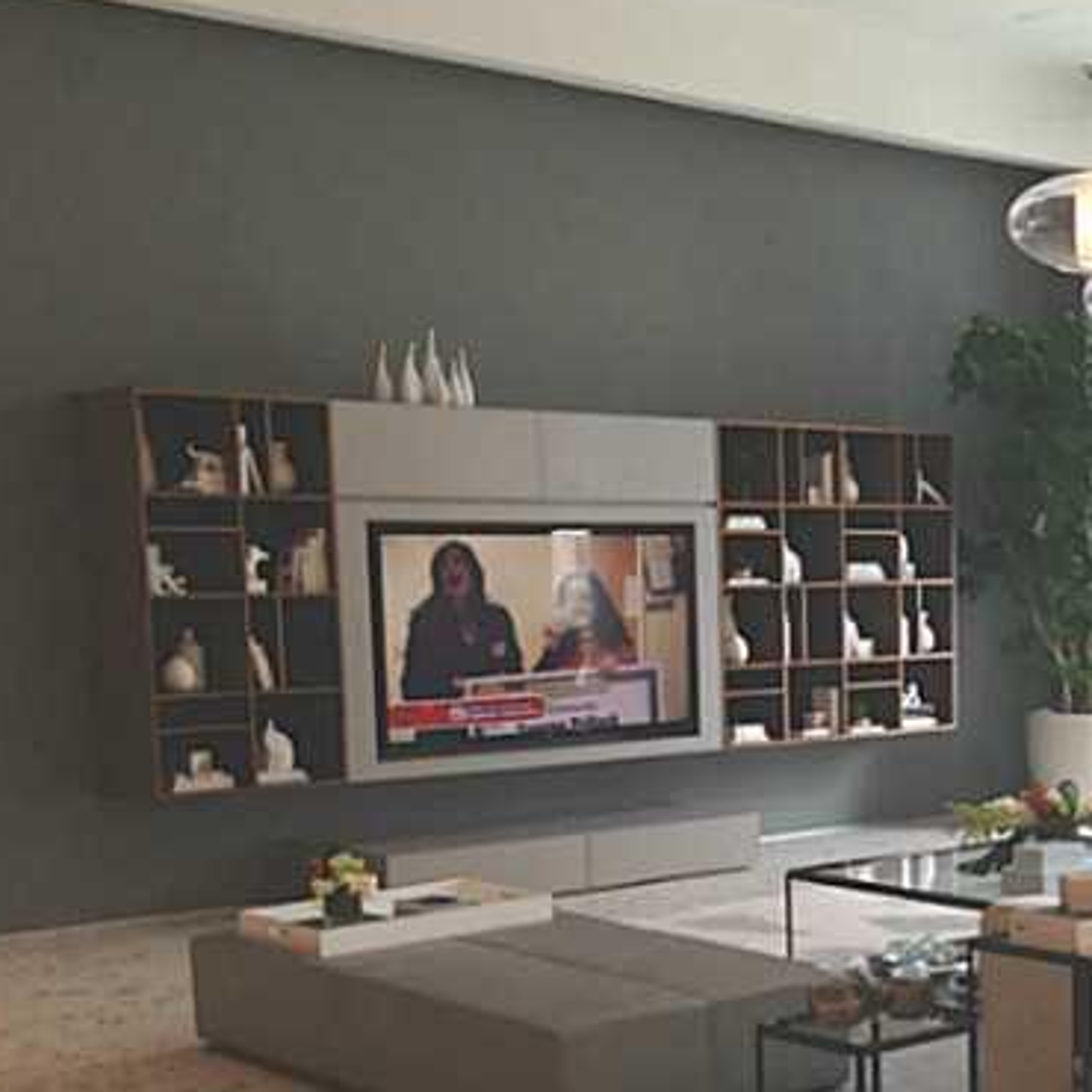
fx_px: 2248
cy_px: 800
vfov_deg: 27.0
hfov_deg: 25.9
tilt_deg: -7.1
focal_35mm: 63
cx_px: 1095
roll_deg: -0.8
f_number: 2.4
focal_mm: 4.12
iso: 50
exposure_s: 1/30
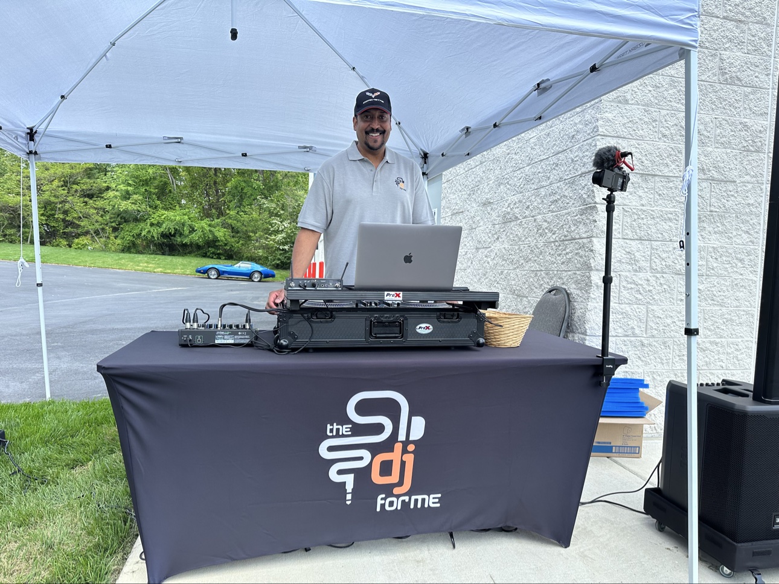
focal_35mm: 24
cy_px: 292
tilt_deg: -4.9
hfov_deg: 71.6
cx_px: 390
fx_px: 540
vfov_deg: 56.8
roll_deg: -1.6
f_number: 1.78
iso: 80
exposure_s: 1/1374
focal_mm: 6.86
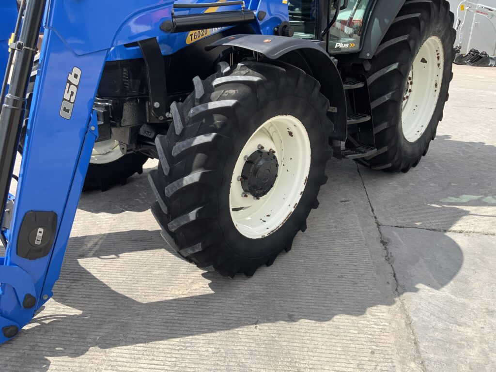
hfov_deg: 61.7
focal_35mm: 29
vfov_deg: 48.2
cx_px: 248
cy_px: 186
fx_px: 416
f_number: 1.8
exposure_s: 1/997
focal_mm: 3
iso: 16
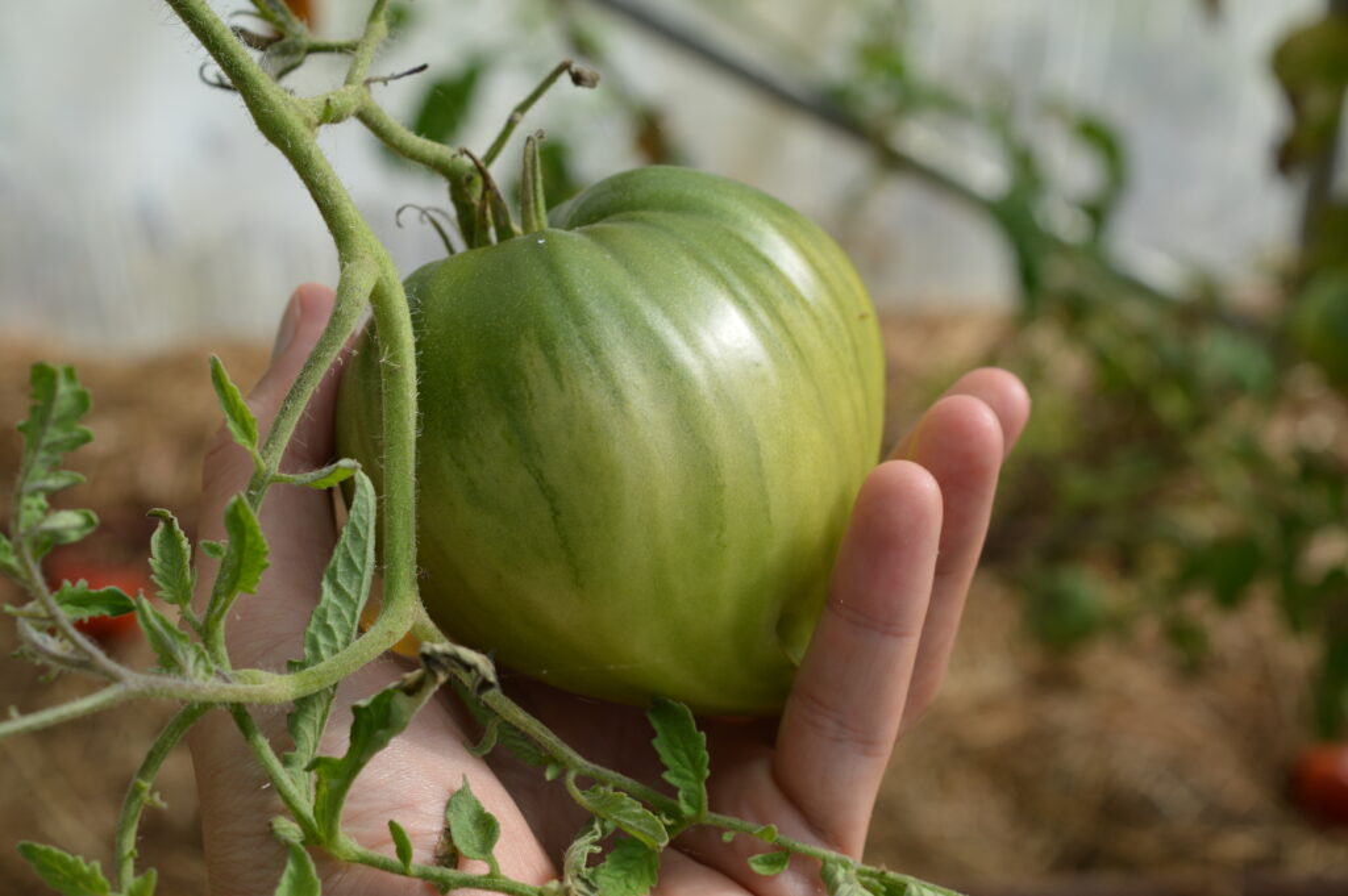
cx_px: 674
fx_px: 2694
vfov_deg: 18.9
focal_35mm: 72
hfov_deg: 28.1
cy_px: 448
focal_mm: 48
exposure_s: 1/200
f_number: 7.1
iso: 100
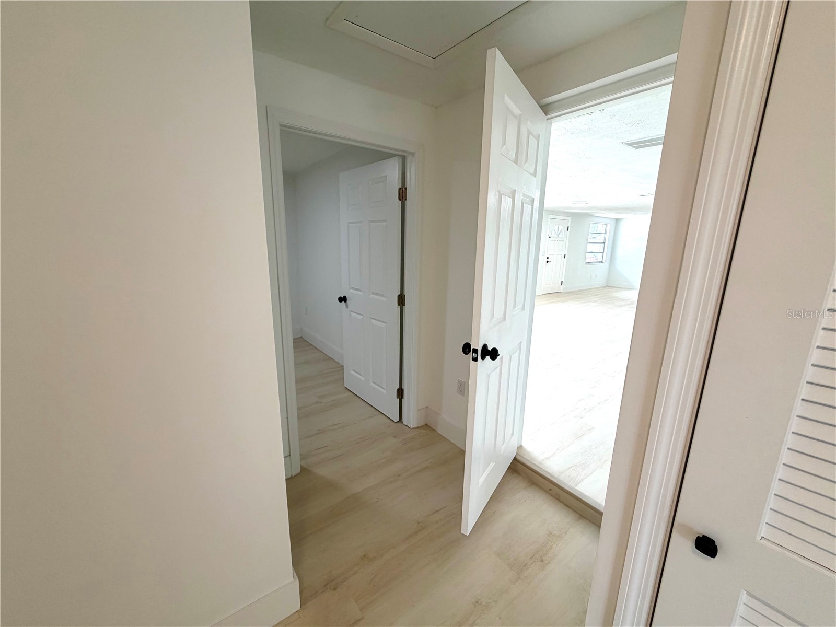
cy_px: 314
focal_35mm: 14
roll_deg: -1.8
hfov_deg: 102.1
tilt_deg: -11.4
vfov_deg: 85.7
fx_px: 338
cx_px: 418
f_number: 2.2
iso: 100
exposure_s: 1/120
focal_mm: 2.22
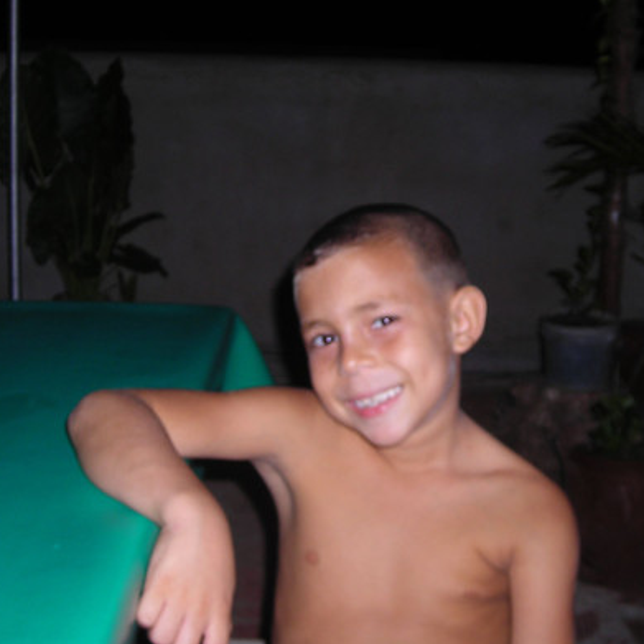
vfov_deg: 31.1
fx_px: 1158
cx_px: 384
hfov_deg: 31.0
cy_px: 334
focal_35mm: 55
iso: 50
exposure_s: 1/60.1
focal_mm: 6.3
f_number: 3.2
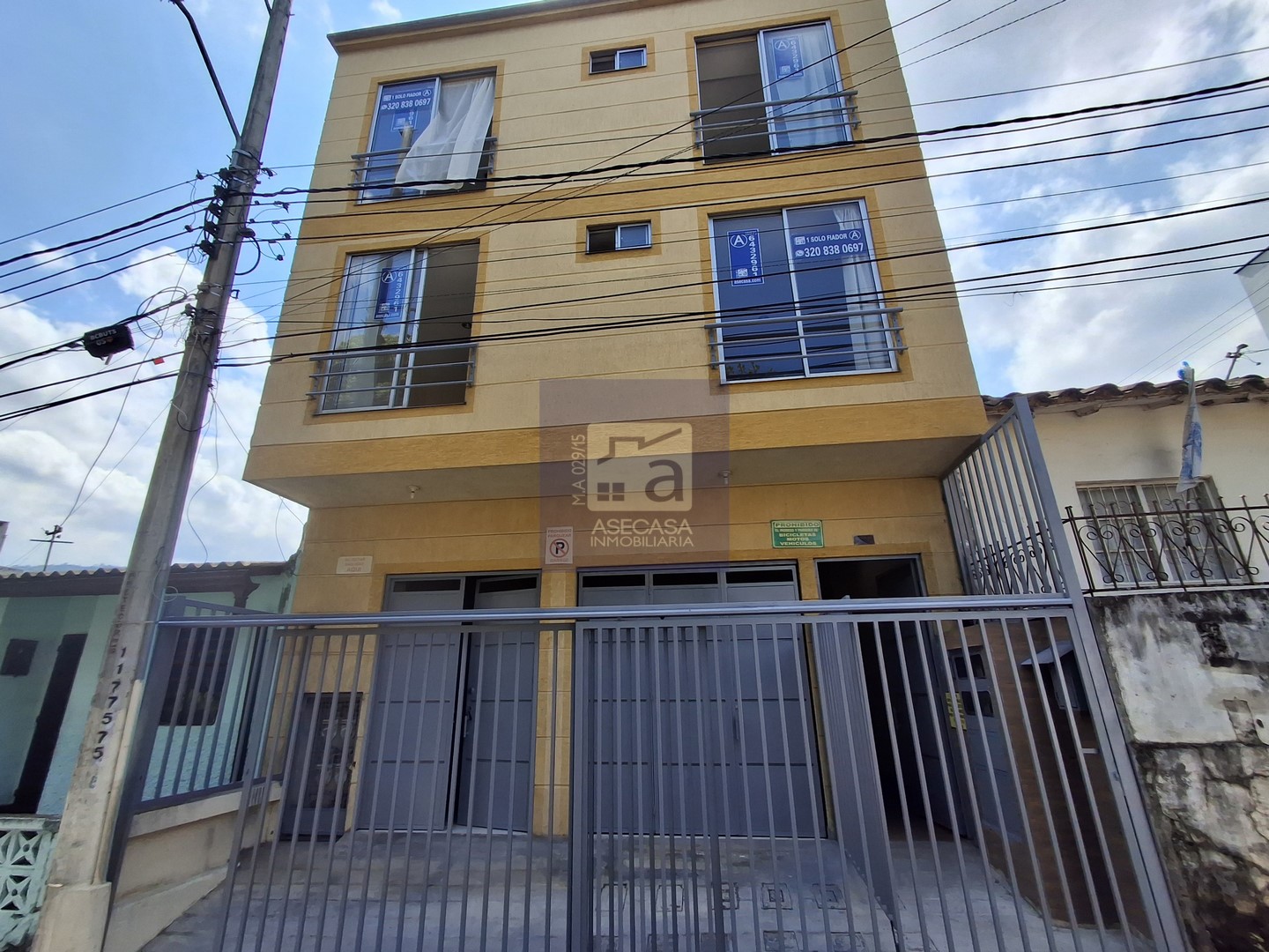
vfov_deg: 78.1
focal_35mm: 16
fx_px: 587
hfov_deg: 94.5
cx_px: 634
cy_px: 476
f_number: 2.2
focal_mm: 1.64
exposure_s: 1/1681
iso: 40
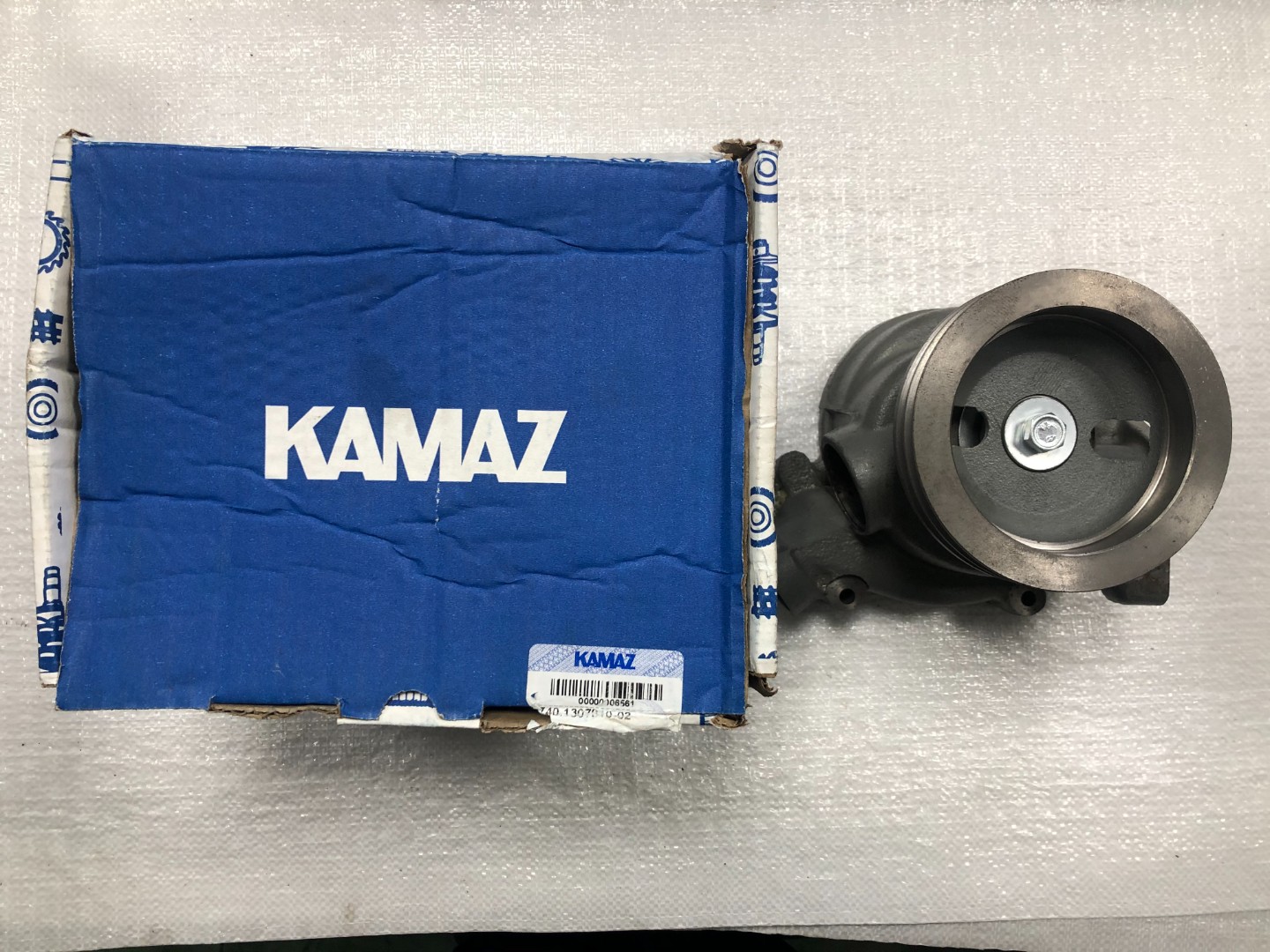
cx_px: 635
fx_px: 1027
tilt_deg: -83.8
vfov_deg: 49.7
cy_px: 476
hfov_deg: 63.4
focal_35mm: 28
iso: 25
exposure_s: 1/33
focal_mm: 4
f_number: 1.8
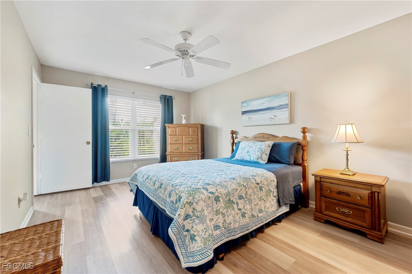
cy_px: 137
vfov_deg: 81.1
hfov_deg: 104.3
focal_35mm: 14
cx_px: 206
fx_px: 160
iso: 100
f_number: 8
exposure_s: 4
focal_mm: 14
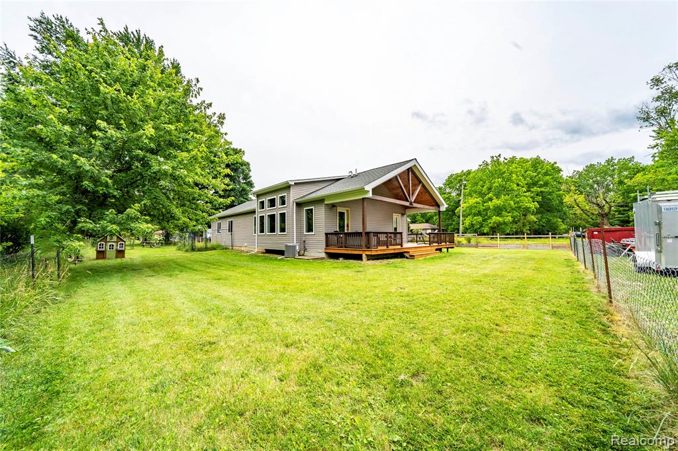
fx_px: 226
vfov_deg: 90.0
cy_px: 226
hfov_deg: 112.6
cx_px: 339
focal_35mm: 12
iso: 100
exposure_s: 1/125
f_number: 10
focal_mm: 12
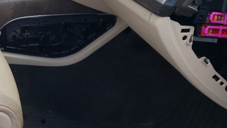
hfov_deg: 27.0
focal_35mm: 71
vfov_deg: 16.6
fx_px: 427
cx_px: -30
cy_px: -2
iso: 50
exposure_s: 1/833
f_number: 1.5
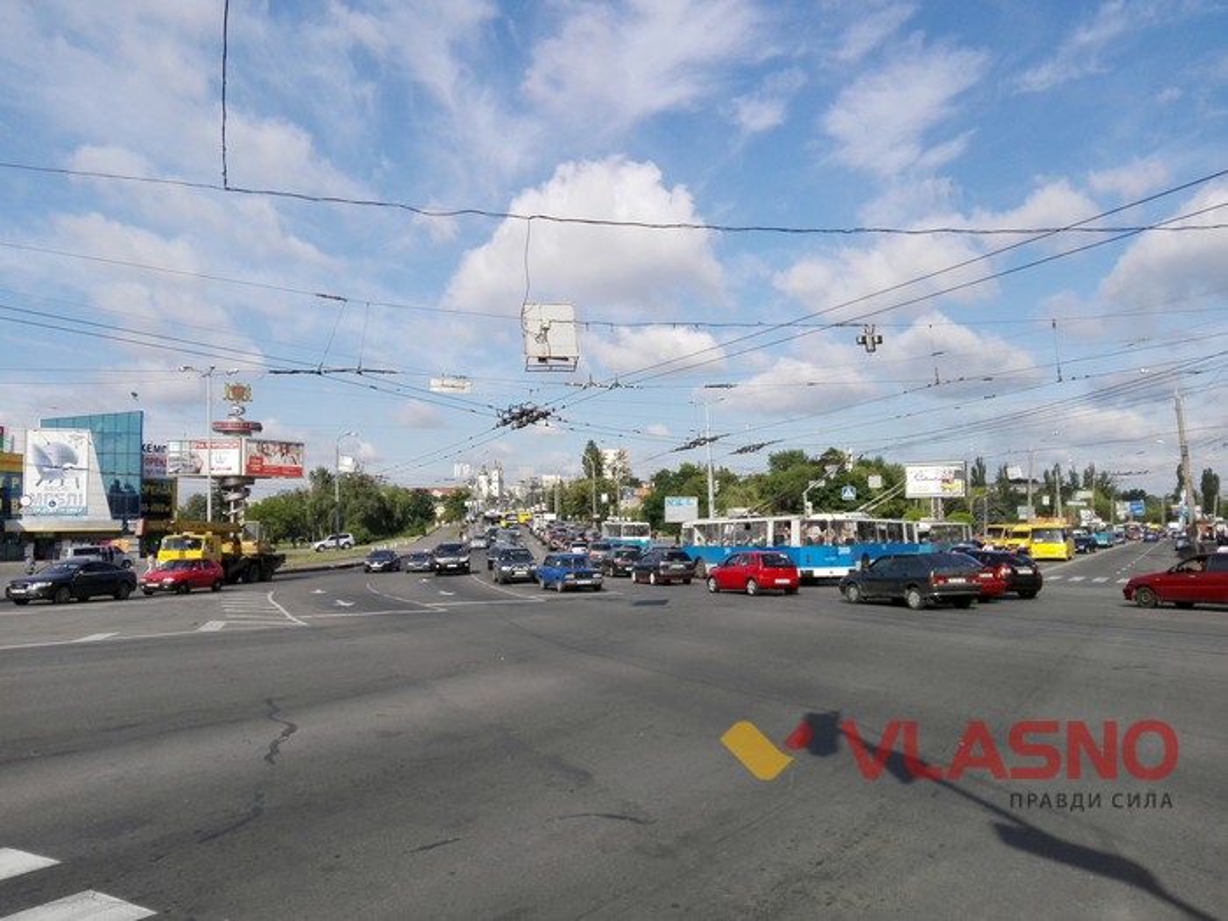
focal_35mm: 27
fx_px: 958
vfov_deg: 51.4
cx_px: 614
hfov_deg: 65.3
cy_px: 460
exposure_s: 1/1675
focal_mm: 3.68
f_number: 2
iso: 100
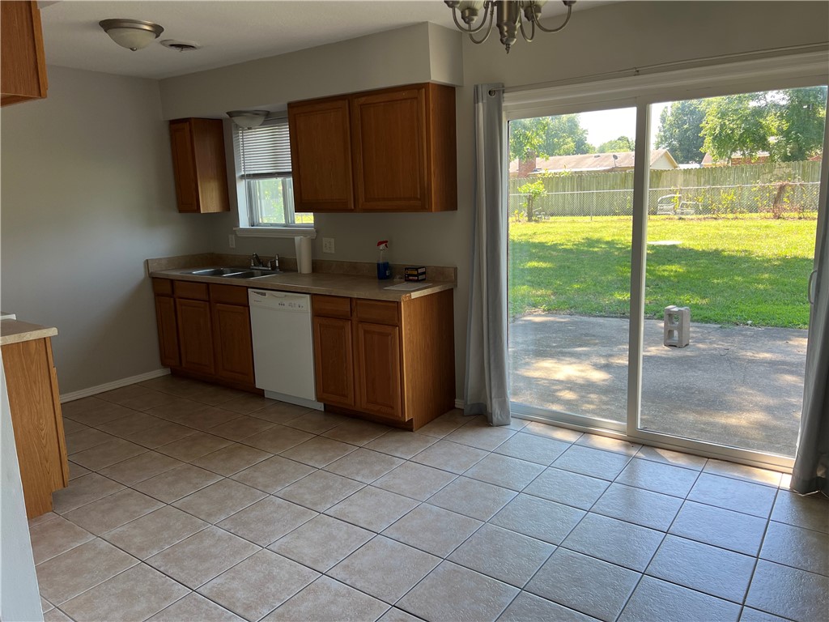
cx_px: 414
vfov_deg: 53.1
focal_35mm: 26
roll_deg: +1.7
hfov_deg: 67.3
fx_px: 623
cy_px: 311
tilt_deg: -11.0
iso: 40
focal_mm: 5.7
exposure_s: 1/164
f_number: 1.5
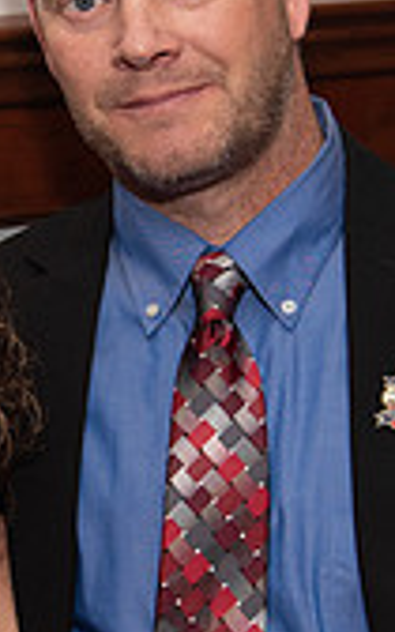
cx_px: -4
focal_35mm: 134
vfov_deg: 15.6
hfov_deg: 9.7
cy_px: 318
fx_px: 2308
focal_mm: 38
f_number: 4
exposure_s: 1/200
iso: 800
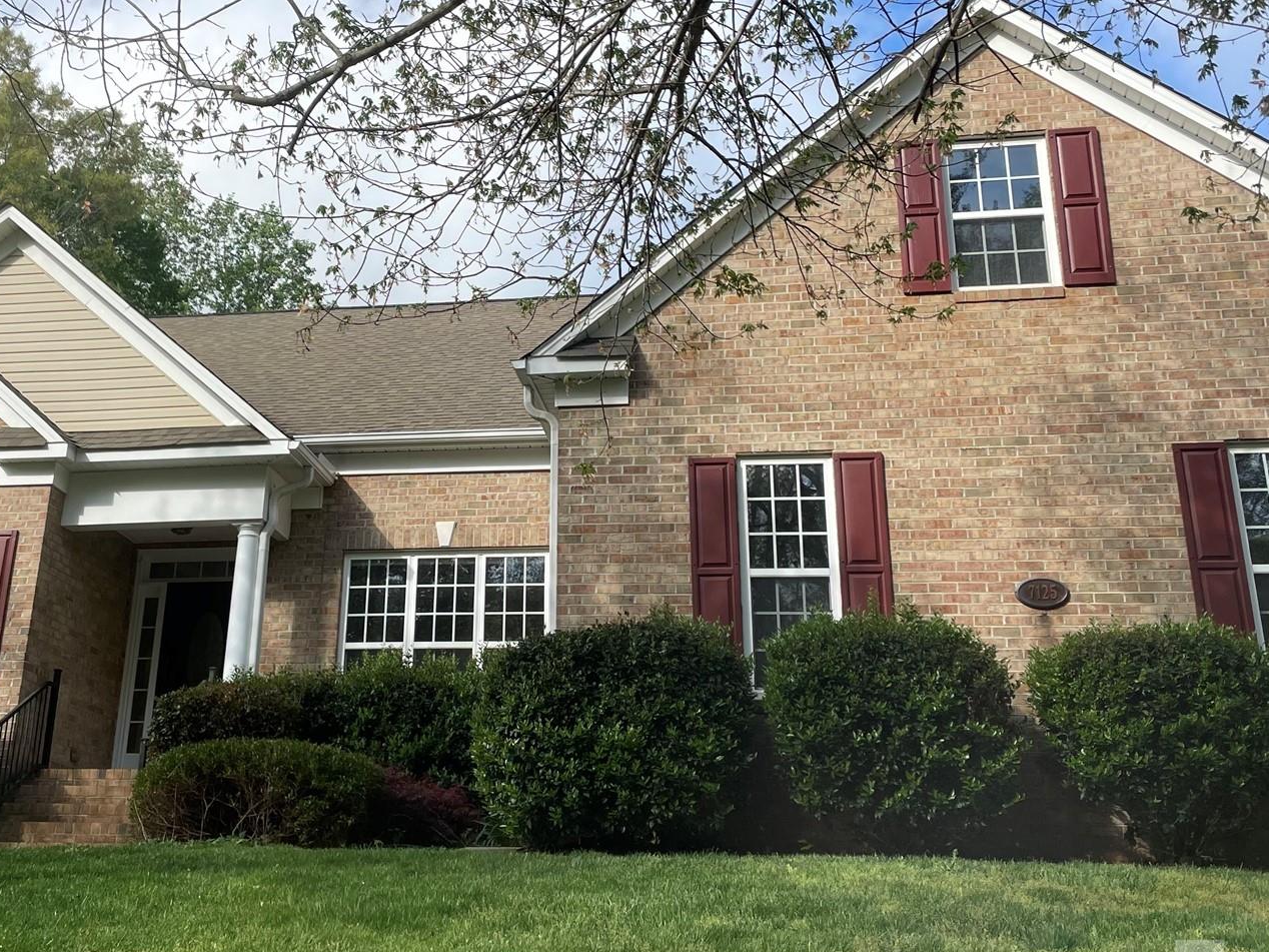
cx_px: 469
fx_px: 1540
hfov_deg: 44.4
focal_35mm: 42
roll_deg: -1.4
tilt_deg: +22.9
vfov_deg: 34.2
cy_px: 367
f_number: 1.6
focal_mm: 4.2
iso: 32
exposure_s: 1/2212
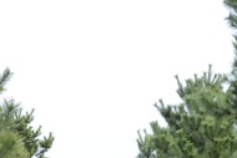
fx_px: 777
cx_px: 180
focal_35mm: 118
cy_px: 250
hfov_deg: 17.2
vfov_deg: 11.1
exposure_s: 1/6
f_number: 25
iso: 200
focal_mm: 34
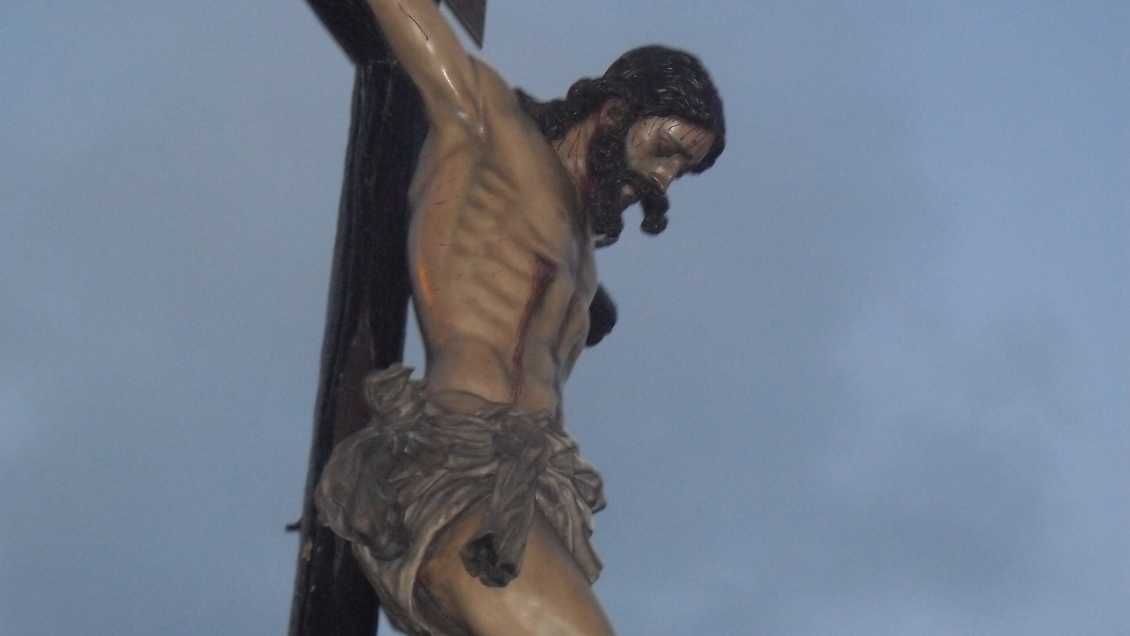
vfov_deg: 14.9
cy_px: 214
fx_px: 2427
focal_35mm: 81
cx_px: 566
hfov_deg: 26.2
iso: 320
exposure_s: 1/60
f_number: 4
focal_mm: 11.8
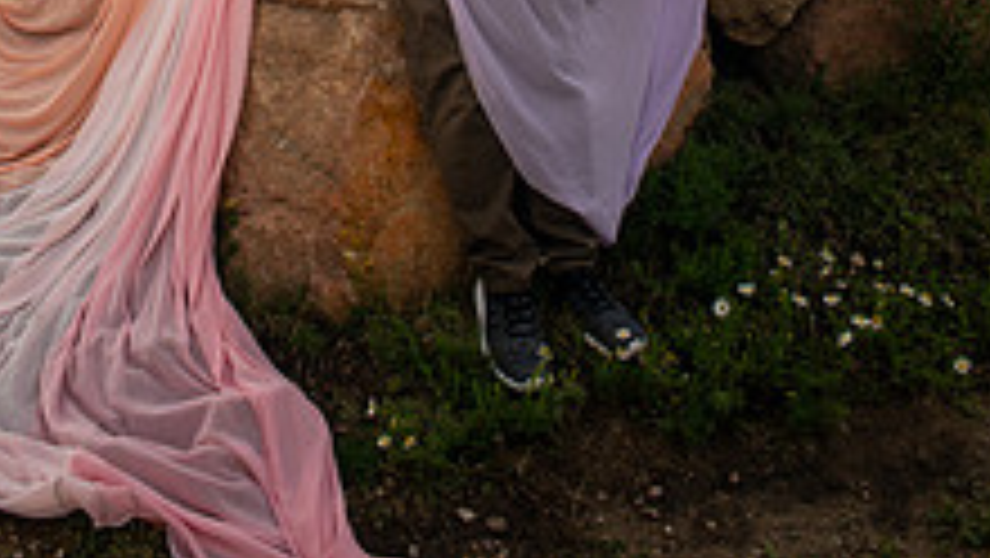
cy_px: -450
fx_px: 1576
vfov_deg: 16.7
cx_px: 358
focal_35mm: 60
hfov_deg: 34.7
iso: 100
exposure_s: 1/200
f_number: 9
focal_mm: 28
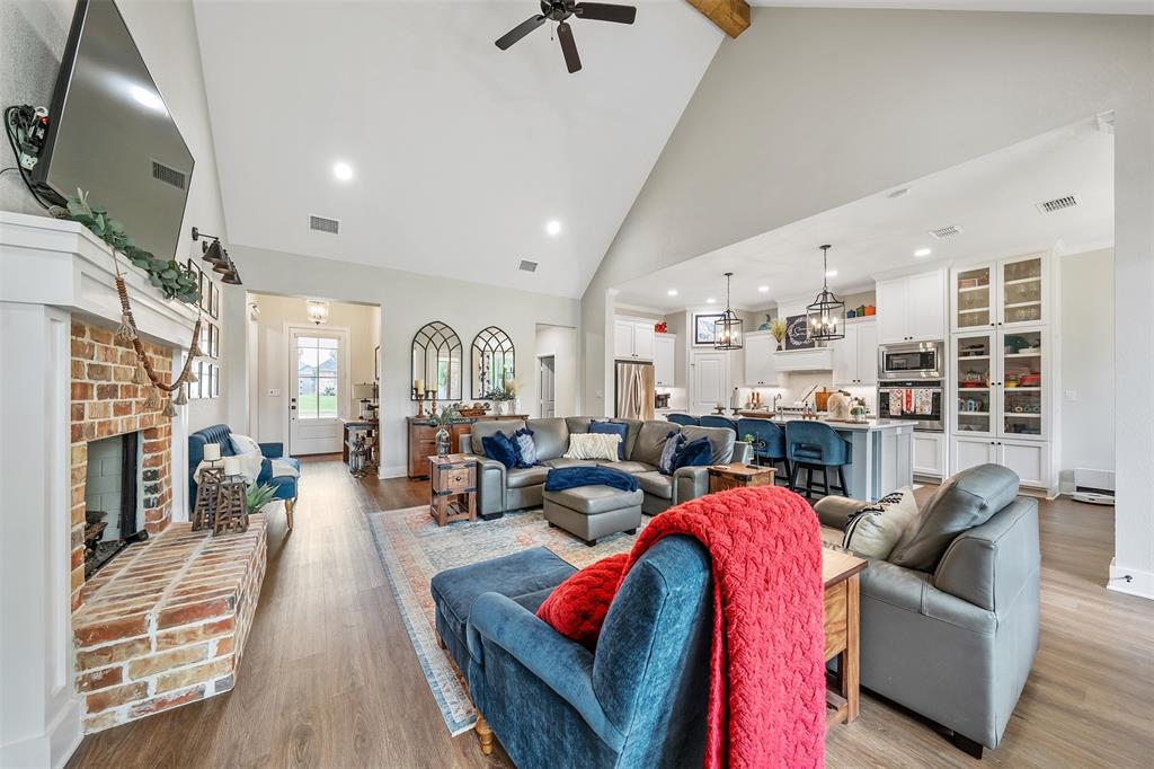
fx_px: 385
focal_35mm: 12
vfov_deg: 90.0
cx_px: 577
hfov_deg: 112.6
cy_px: 384
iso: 800
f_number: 8
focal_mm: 12
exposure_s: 1/13
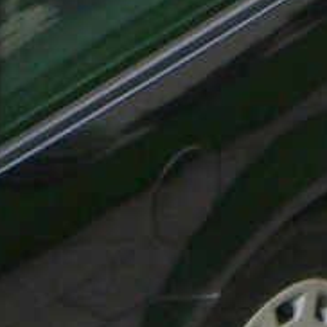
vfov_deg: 2.0
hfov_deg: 2.0
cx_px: 106
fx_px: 9480
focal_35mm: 887
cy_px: -268
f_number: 5.2
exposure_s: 1/100
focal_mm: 18.6
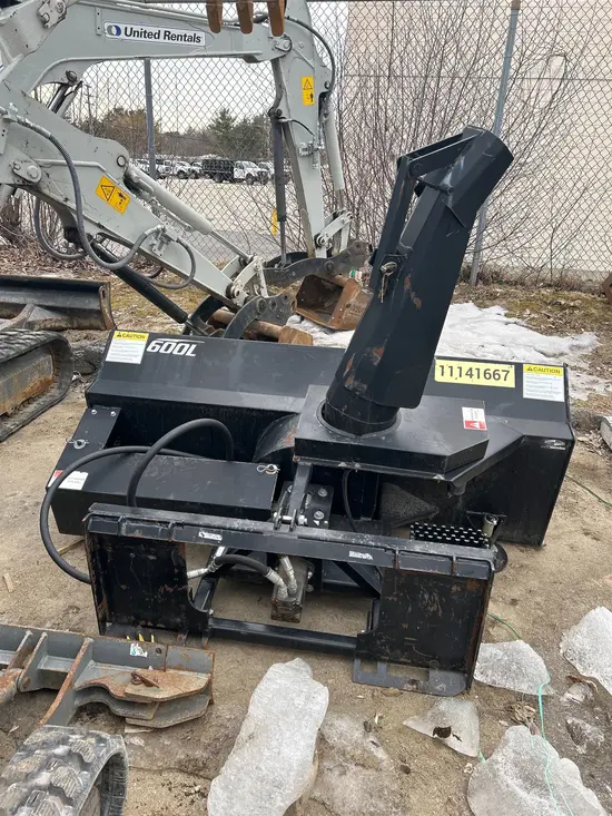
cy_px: 408
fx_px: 613
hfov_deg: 53.1
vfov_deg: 67.3
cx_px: 306
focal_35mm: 26
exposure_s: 1/421
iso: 50
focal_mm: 5.7
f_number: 1.5
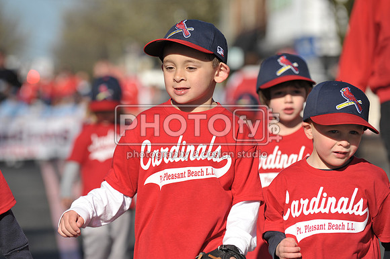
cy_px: 130
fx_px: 2165
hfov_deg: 10.3
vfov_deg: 6.9
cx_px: 195
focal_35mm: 200
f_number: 5.6
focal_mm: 200
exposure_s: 1/2000
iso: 400
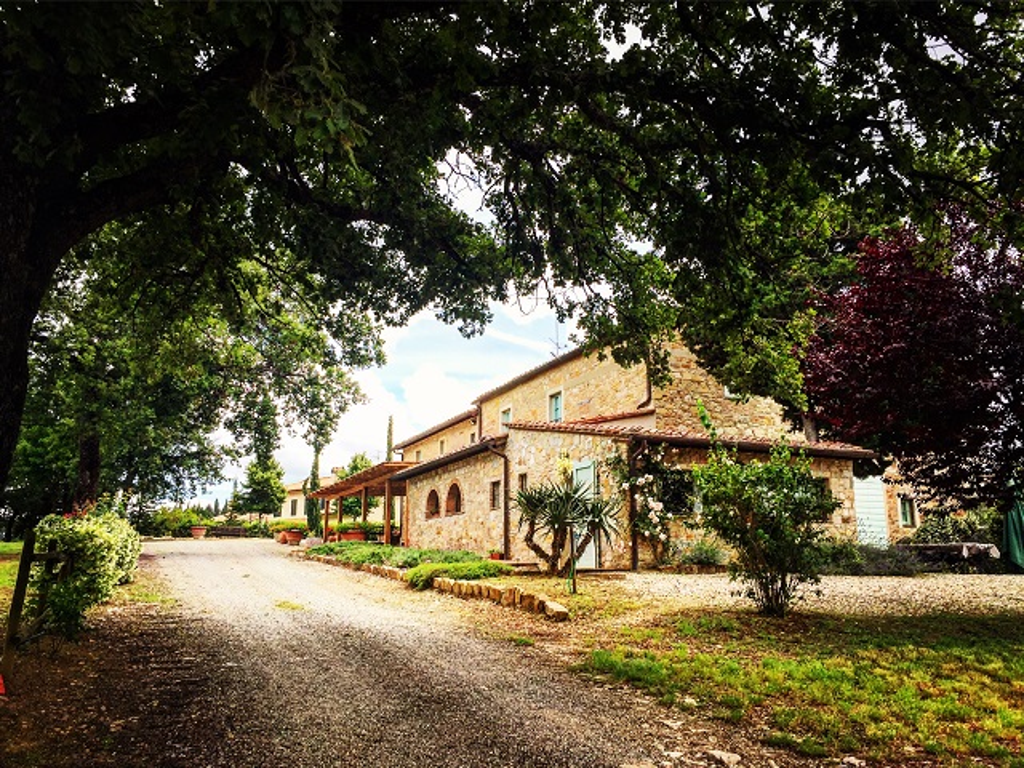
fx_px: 858
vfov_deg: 48.2
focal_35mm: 29
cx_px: 512
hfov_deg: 61.7
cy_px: 384
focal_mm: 4.15
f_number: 2.2
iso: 32
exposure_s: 1/775
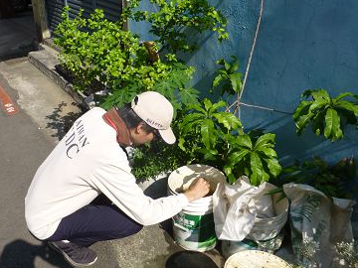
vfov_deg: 44.2
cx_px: 125
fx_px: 331
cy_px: 138
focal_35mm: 32
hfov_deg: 55.8
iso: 100
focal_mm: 4.3
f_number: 4
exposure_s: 1/640
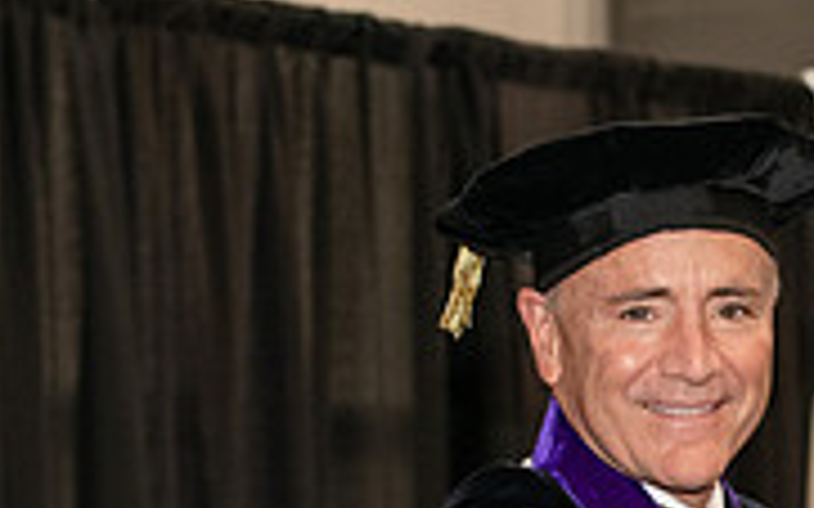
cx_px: 751
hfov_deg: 9.1
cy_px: 654
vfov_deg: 5.7
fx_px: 5079
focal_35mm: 229
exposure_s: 1/200
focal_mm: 70
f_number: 5
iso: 2500
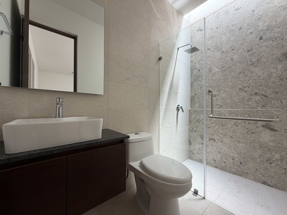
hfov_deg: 102.1
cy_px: 108
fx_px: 116
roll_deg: -0.5
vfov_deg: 85.7
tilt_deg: -0.6
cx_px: 144
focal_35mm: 14
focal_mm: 2.22
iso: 64
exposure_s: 1/121
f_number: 2.2
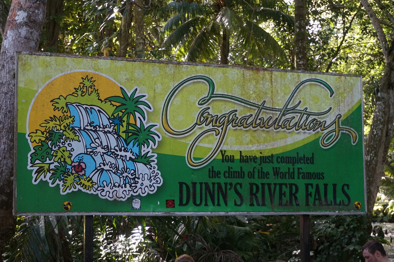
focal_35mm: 75
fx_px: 820
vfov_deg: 18.2
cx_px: 197
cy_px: 131
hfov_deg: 27.0
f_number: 5.6
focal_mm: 50
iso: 800
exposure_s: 1/160
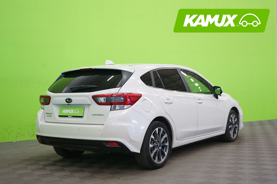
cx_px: 138
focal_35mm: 44
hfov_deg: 44.5
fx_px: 339
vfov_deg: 30.5
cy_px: 92
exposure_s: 1/8
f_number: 4.5
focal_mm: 44
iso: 400
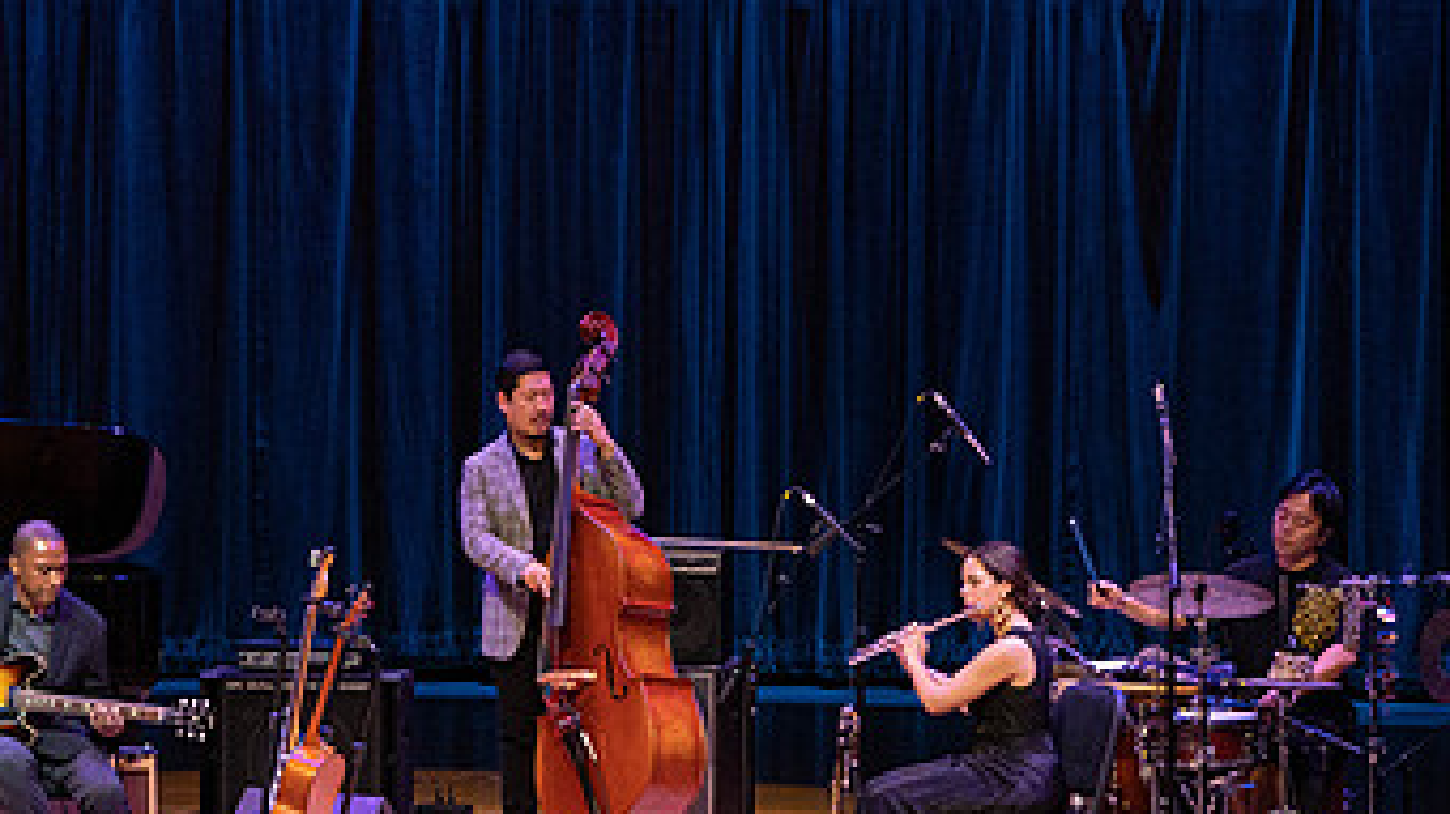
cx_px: 225
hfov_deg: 8.4
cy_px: 489
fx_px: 9801
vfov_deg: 4.8
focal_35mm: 255
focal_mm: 130
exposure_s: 1/320
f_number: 8
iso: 4000
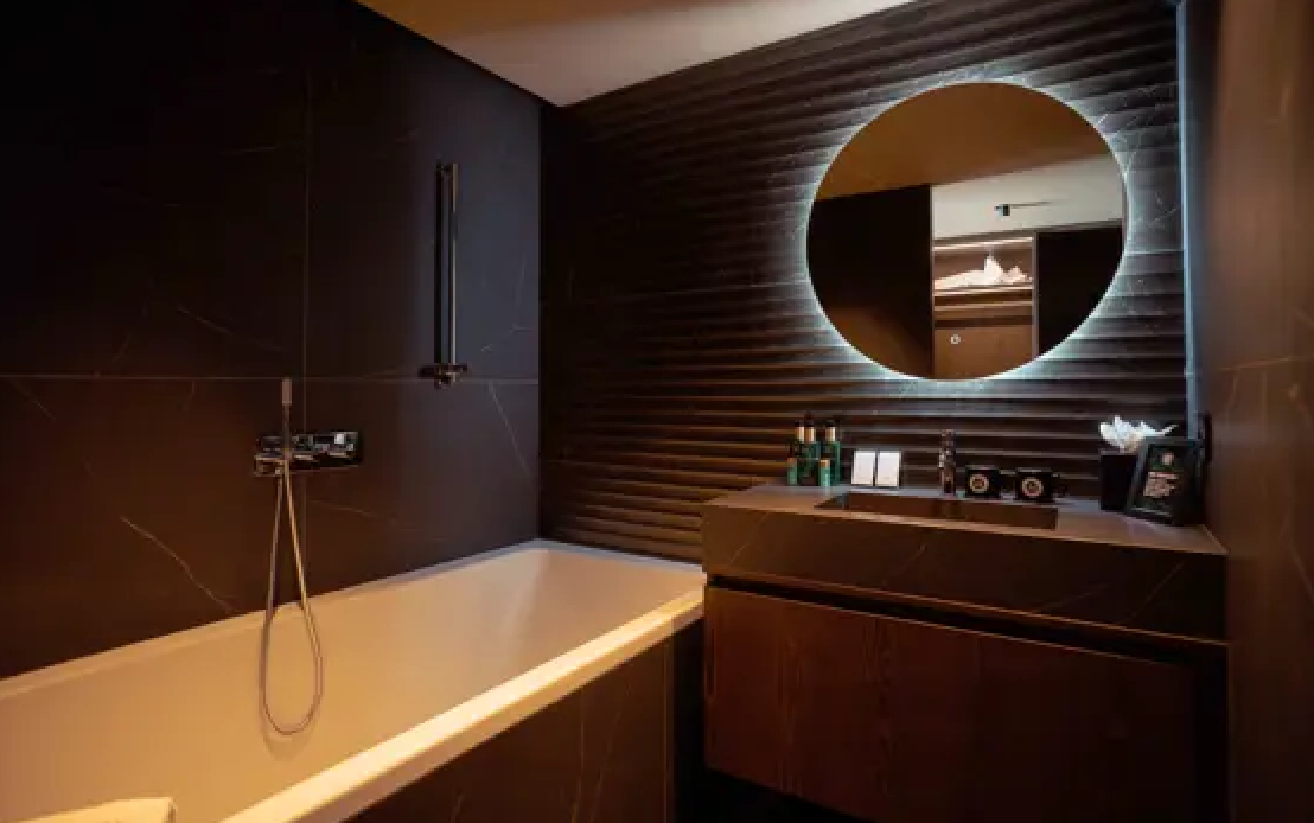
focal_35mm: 19
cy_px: 372
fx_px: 679
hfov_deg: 88.1
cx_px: 643
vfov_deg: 62.3
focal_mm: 17.9
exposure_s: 1/200
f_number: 2.8
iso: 1250
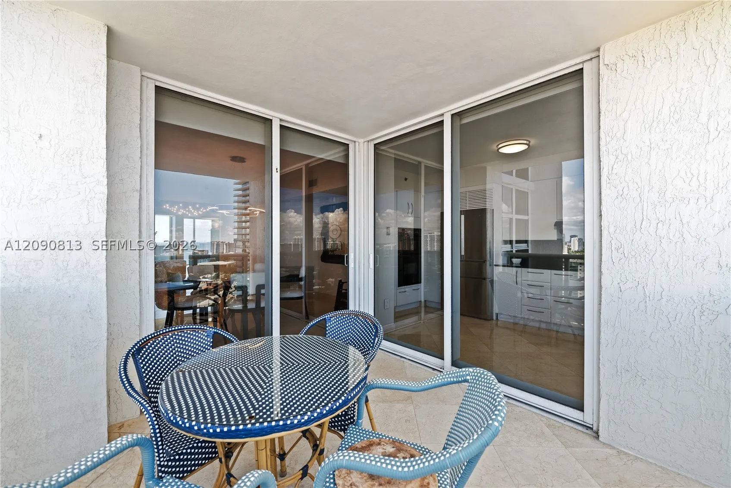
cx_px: 366
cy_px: 244
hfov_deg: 104.2
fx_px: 284
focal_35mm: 14
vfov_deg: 81.2
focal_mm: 14
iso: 100
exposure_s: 1/100
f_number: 5
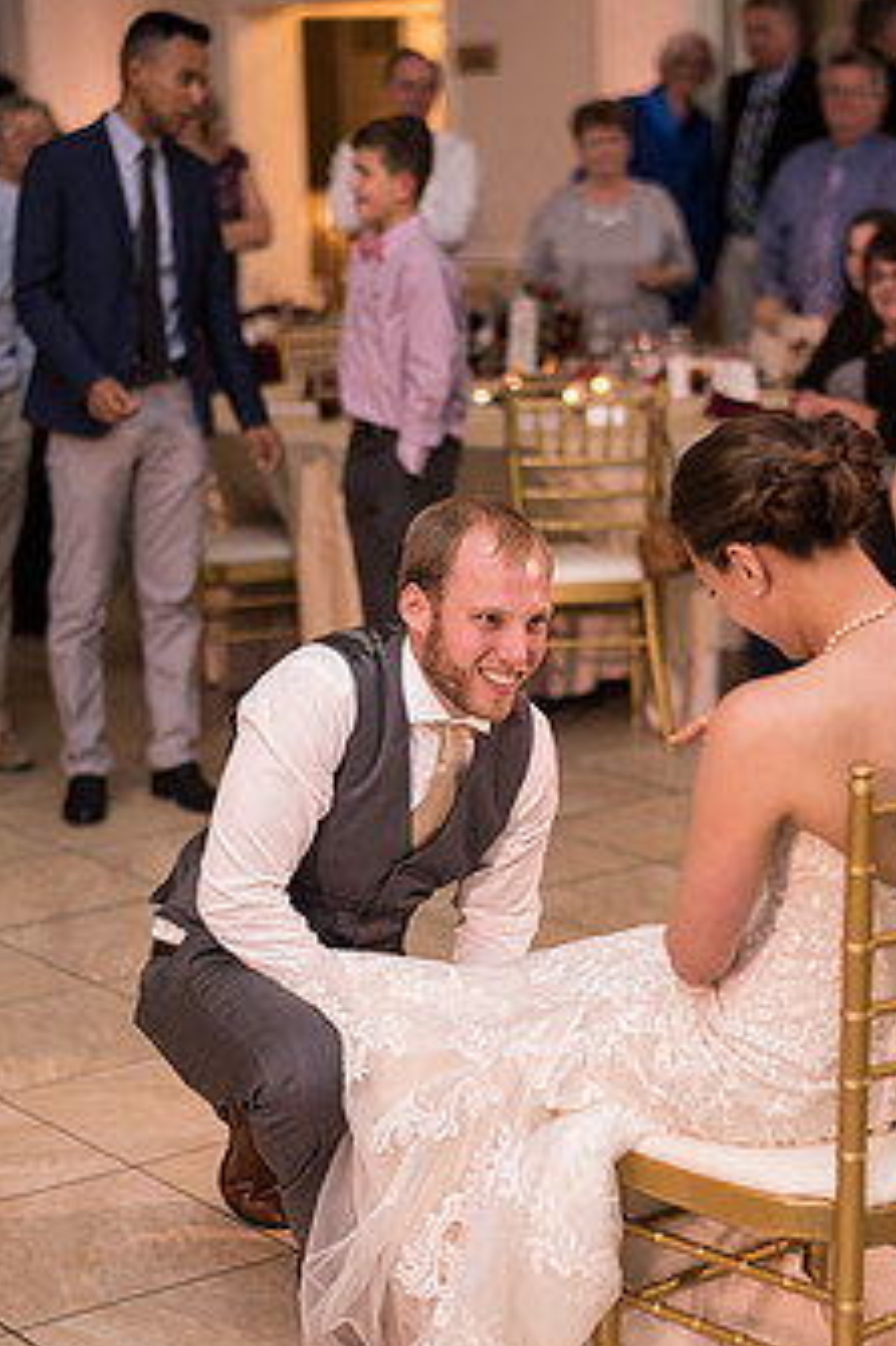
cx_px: 526
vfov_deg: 25.9
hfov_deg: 17.5
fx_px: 2915
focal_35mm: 78
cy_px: 828
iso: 1000
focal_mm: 58
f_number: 2
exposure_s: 1/200
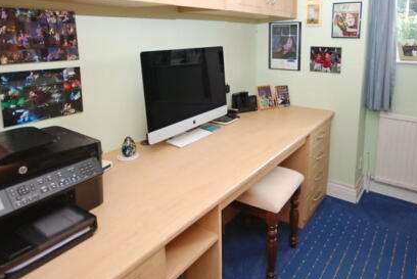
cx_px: 248
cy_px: 80
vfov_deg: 51.6
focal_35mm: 24
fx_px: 278
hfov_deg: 73.0
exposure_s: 1/60
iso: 160
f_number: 4
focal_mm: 10
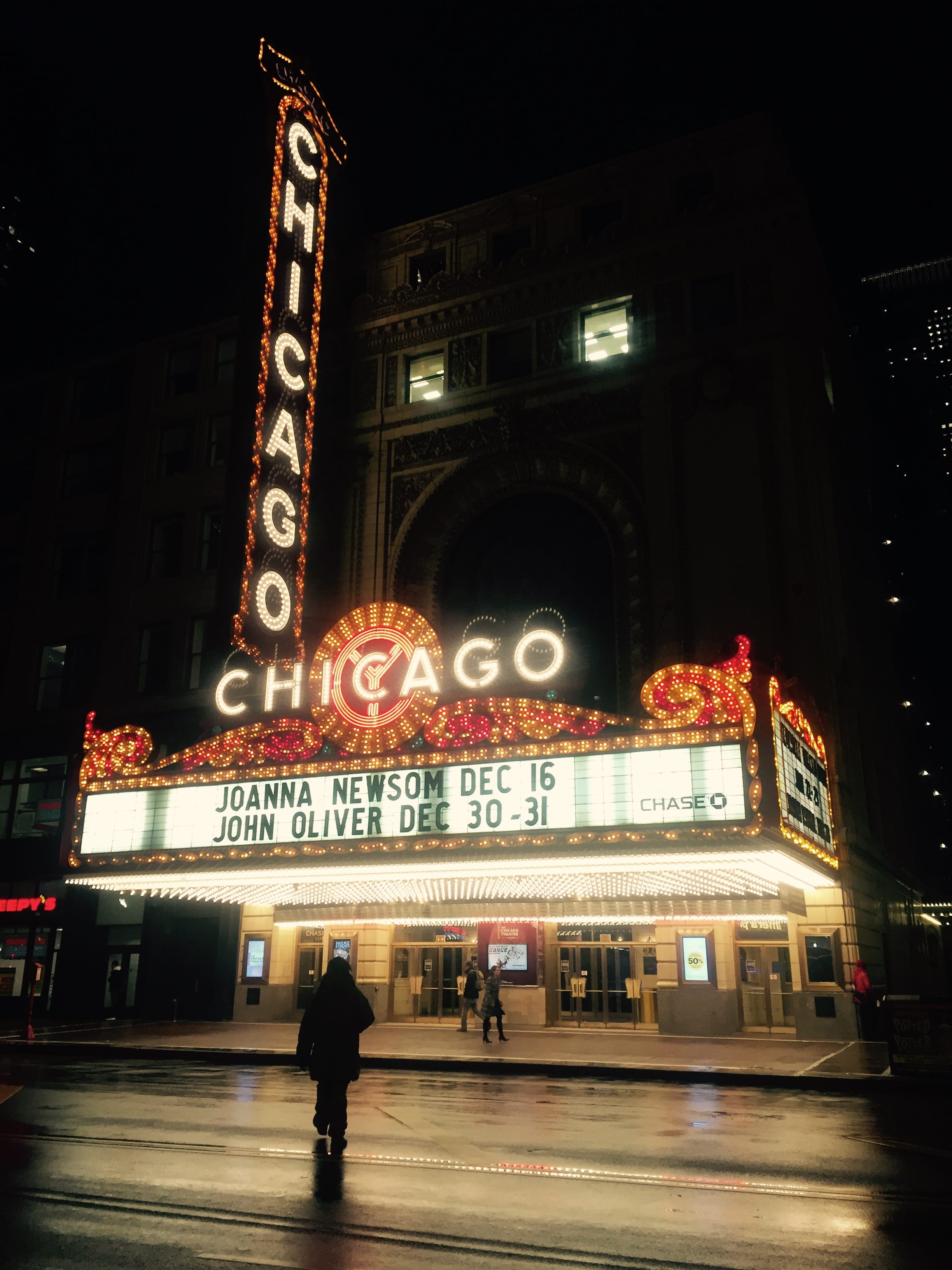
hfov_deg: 48.2
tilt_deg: +18.4
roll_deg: +0.5
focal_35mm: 29
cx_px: 476
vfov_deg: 61.7
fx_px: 1063
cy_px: 635
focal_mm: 4.15
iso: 40
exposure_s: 1/30
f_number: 2.2
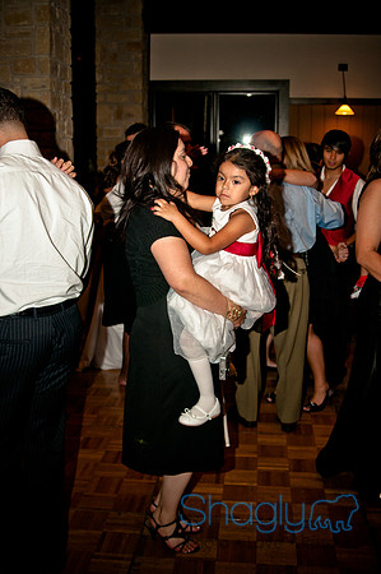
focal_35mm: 42
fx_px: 668
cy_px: 287
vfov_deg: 46.4
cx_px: 190
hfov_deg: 31.8
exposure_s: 1/200
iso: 400
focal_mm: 28
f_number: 3.2
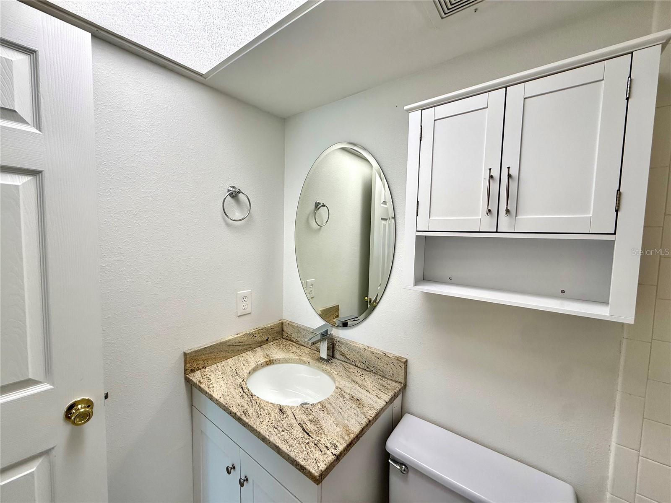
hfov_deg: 102.1
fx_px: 271
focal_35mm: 14
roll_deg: -1.5
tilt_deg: -4.1
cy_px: 252
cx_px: 336
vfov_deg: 85.7
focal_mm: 2.22
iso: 80
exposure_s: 1/120
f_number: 2.2
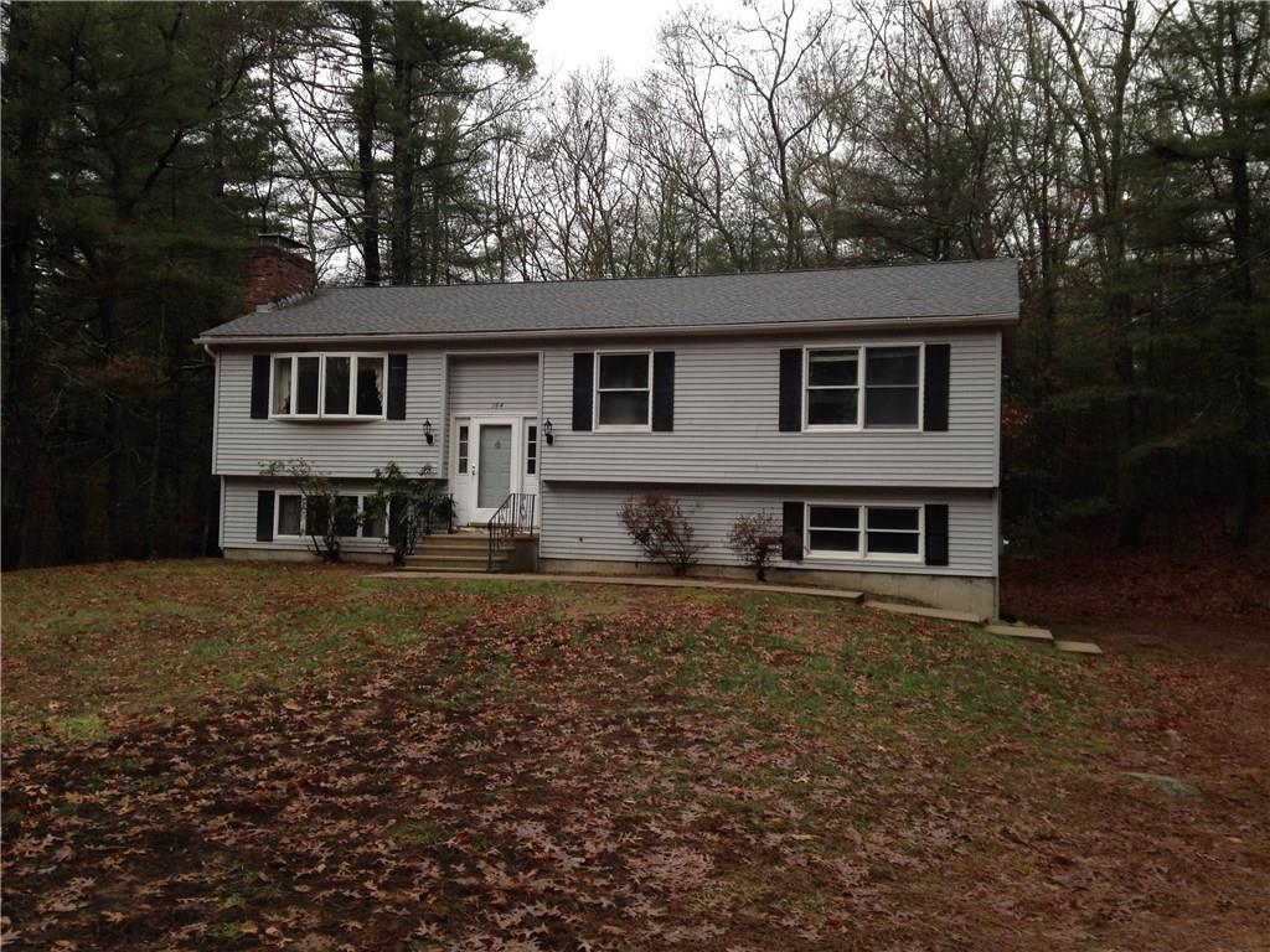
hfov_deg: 55.4
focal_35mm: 33
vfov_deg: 42.9
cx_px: 635
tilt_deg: +0.5
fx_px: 1211
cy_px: 476
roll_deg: -0.2
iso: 50
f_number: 2.4
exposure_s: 1/120
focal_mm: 4.12
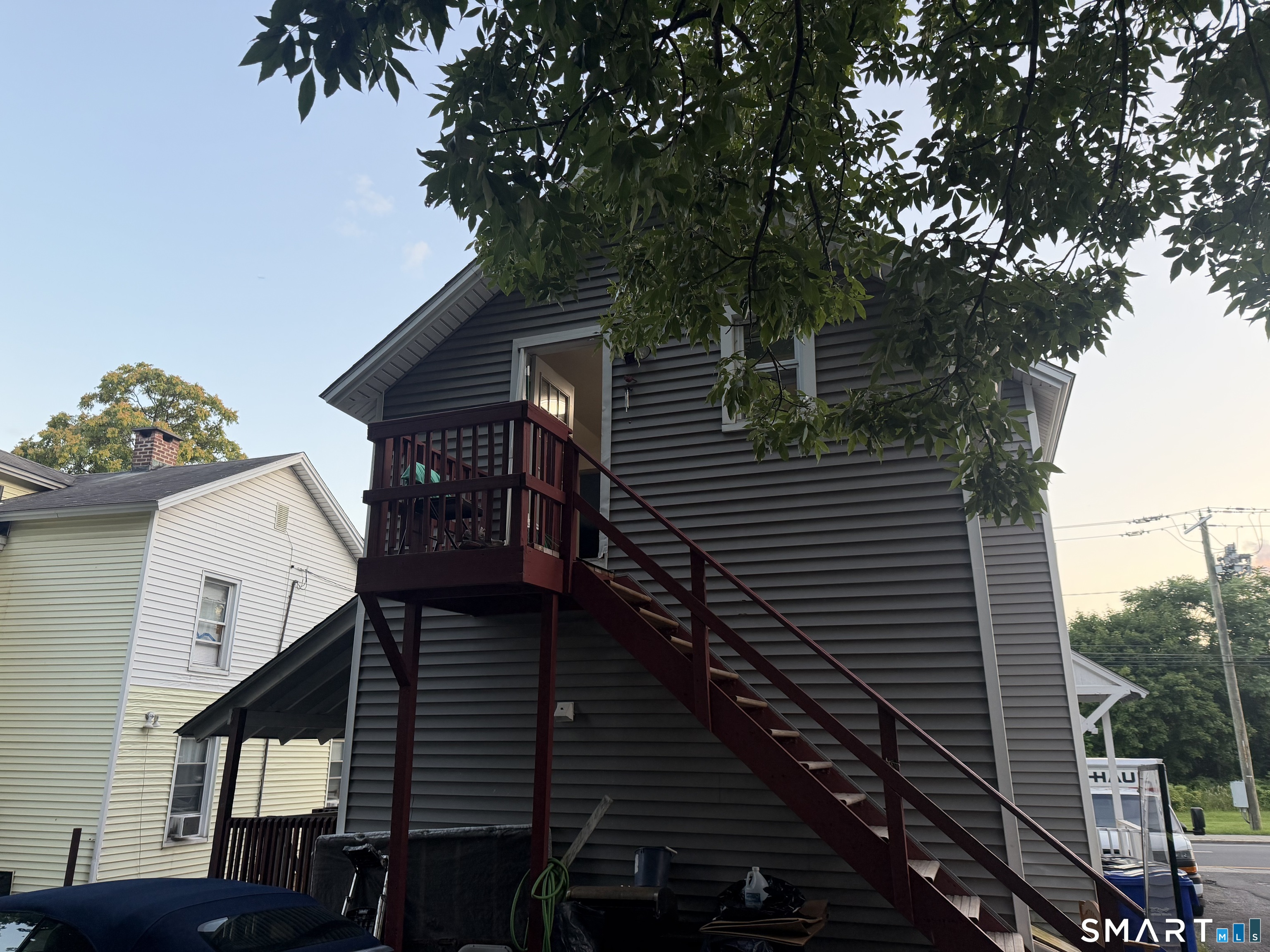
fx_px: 881
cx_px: 635
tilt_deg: +15.3
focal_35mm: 24
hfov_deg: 71.6
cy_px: 476
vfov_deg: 56.8
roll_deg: +0.0
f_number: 1.78
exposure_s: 1/194
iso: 125
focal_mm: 6.76
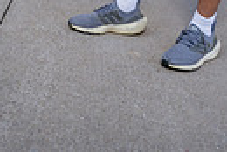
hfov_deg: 24.4
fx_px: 524
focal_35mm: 83
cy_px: -224
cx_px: 129
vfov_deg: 12.5
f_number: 4
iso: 100
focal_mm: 24
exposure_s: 1/250
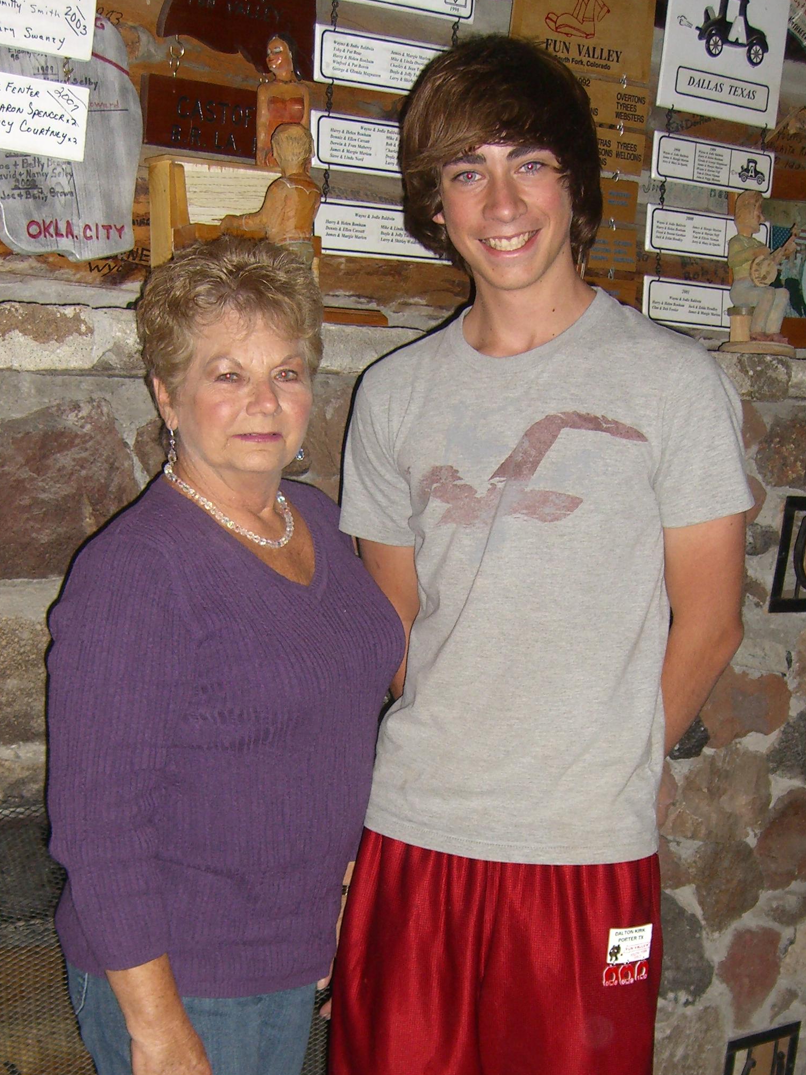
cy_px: 773
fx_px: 1800
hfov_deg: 25.2
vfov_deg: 32.7
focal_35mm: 58
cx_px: 377
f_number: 2.8
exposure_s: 1/60
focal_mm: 7.9
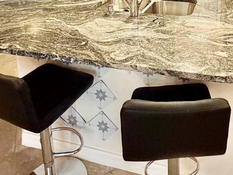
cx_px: 176
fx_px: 242
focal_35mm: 36
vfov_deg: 32.7
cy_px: -34
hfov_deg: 49.2
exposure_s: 1/60
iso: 400
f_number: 2.2
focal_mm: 2.22
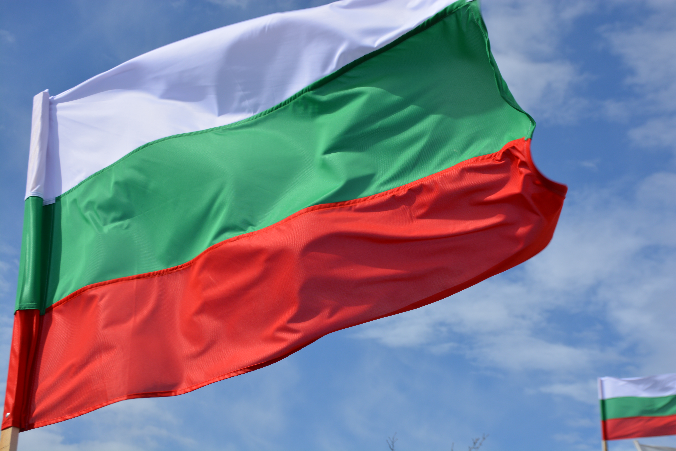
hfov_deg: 29.9
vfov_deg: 20.2
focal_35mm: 68
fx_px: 1267
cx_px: 338
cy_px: 226
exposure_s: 1/320
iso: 100
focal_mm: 45
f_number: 9
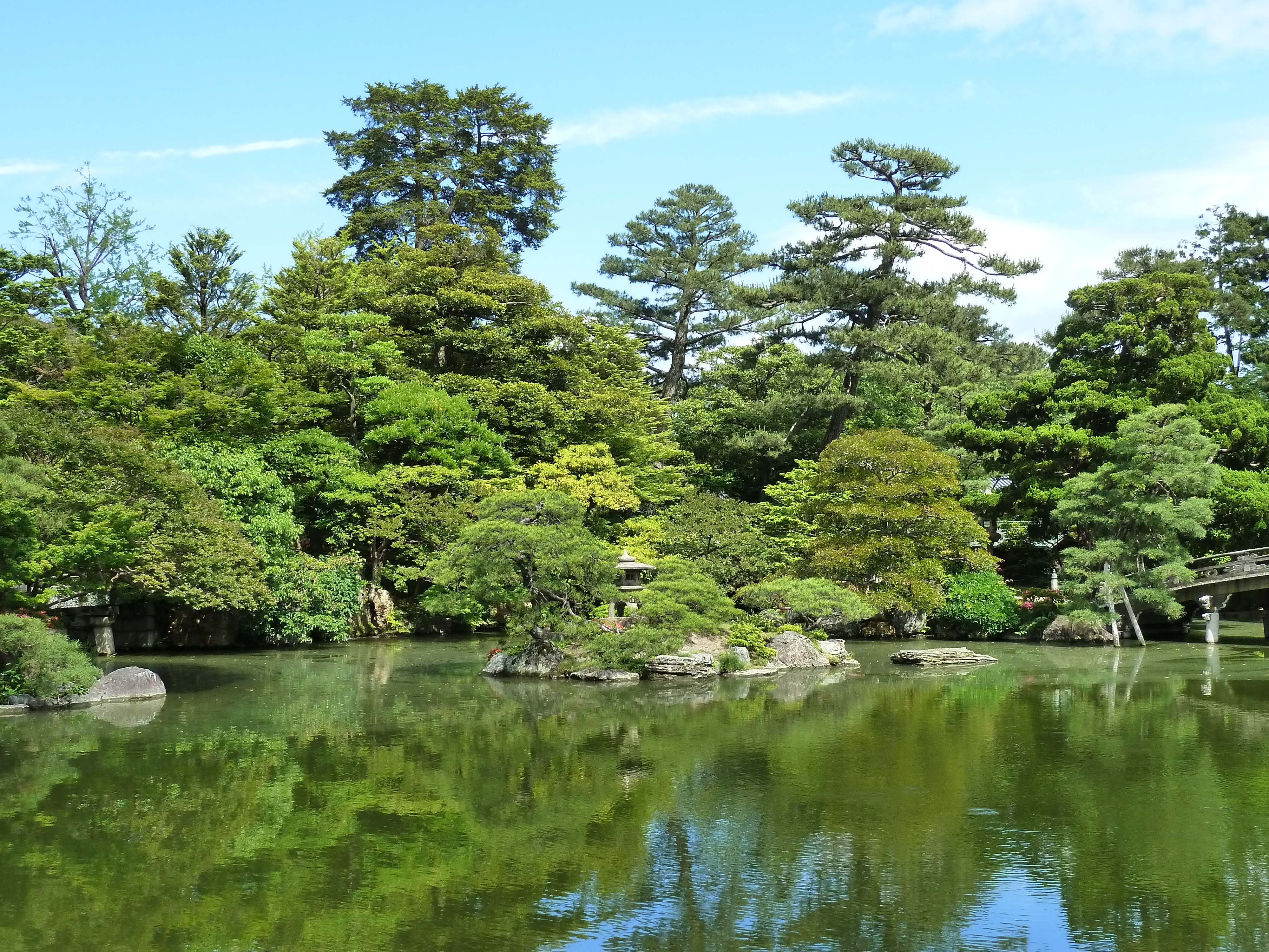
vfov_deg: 34.3
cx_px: 634
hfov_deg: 44.8
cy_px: 476
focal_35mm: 42
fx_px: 1540
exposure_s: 1/250
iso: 200
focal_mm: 6.9
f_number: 4
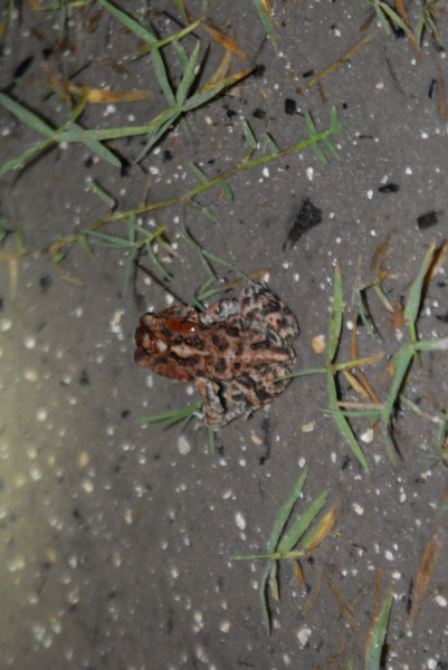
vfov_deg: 18.2
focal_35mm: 112
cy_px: 335
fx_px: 2096
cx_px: 224
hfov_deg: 12.2
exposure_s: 1/80
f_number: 2.8
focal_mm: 75
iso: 1100
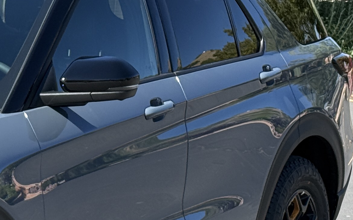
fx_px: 1693
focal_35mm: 176
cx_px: -117
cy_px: 148
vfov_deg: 7.5
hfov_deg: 11.6
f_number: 1.78
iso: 80
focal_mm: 6.76
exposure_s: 1/2342
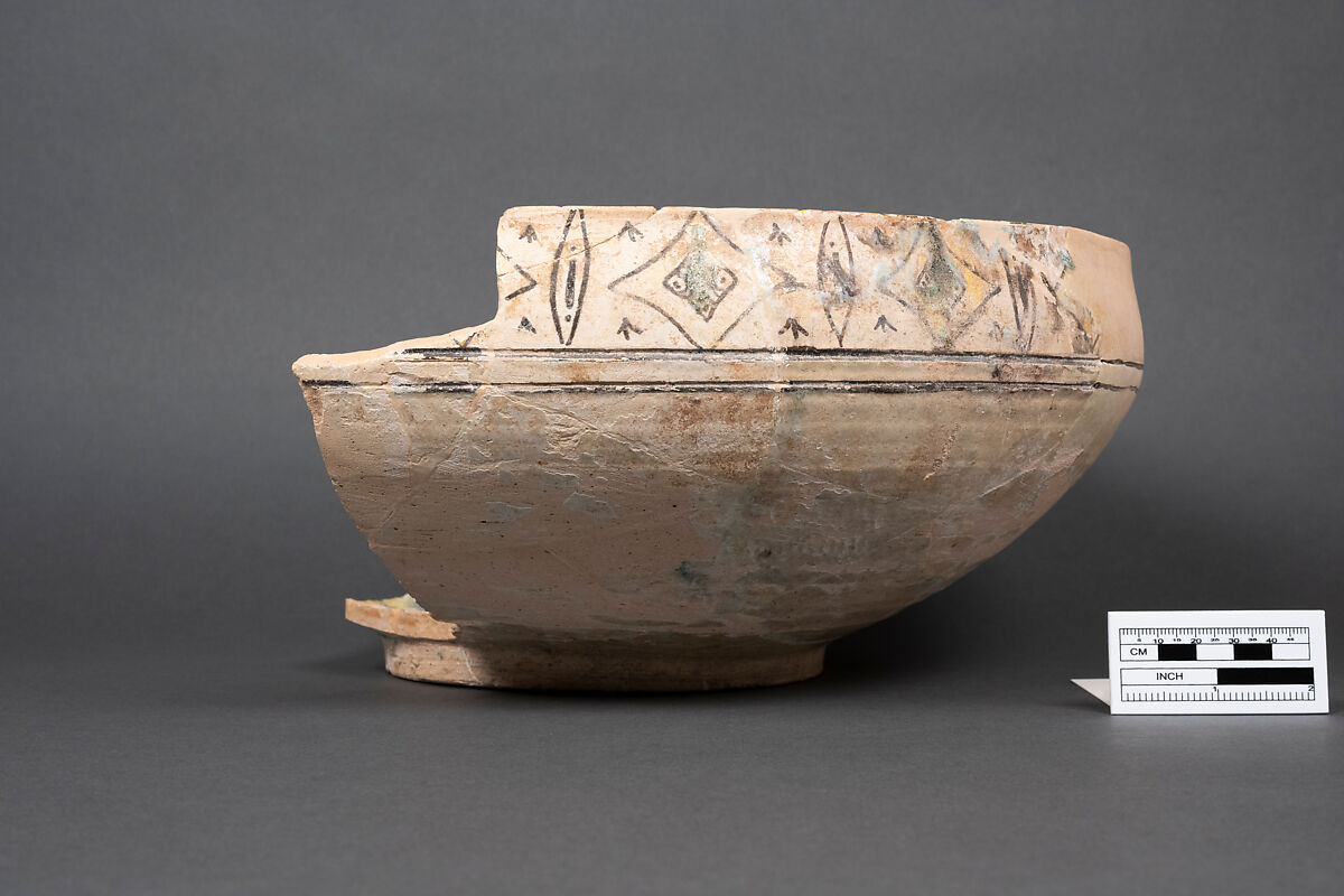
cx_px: 672
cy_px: 448
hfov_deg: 39.6
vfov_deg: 27.0
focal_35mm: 50
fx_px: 1867
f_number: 14
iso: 640
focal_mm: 50
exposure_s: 1/20
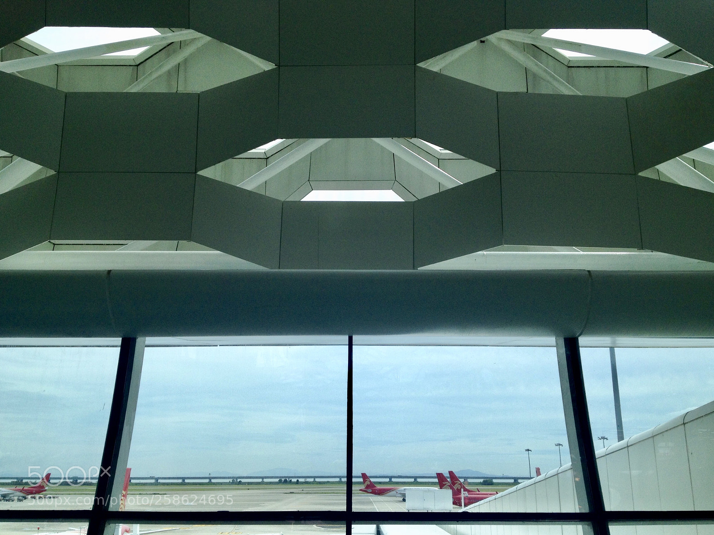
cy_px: 268
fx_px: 722
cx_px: 357
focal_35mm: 35
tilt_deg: +14.6
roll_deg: -1.3
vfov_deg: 40.7
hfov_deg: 52.6
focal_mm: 4.28
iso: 50
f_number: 2.4
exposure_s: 1/613
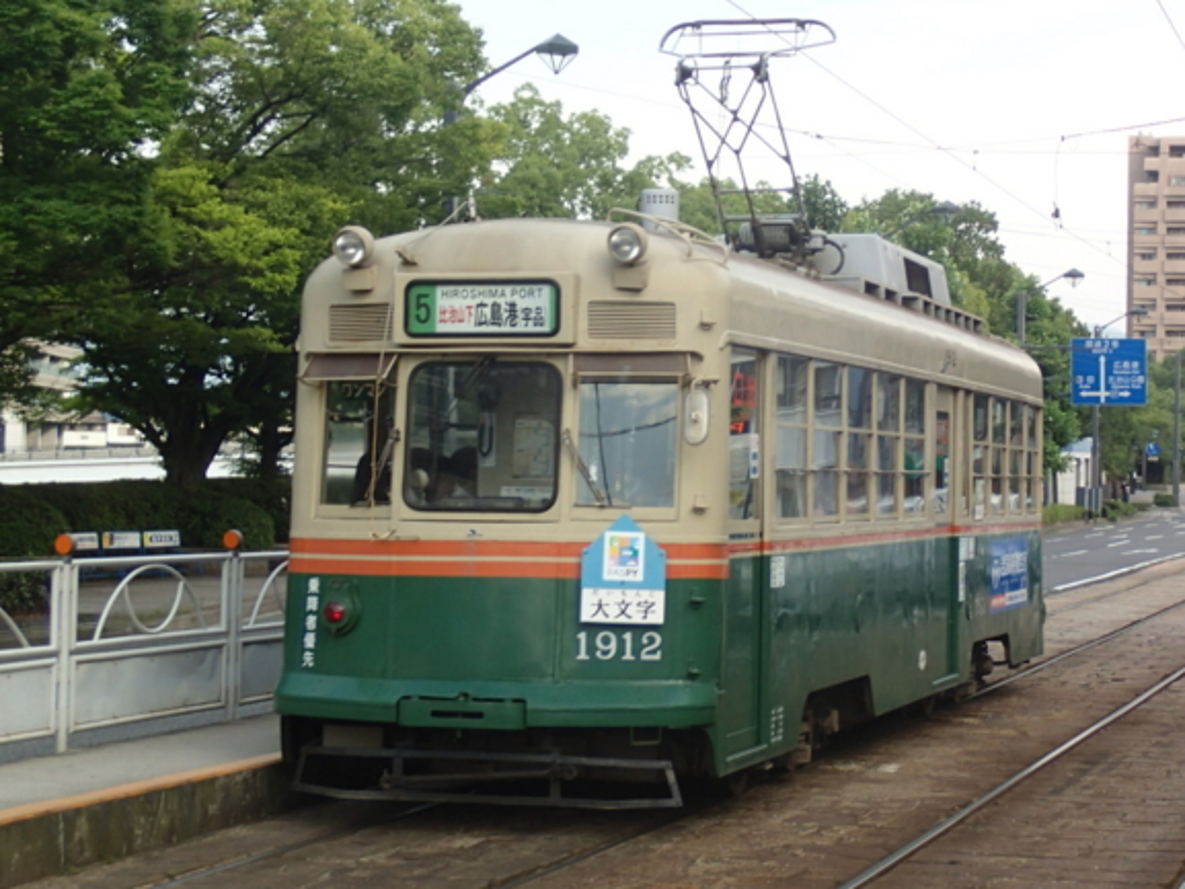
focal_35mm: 79
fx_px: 2705
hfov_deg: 24.6
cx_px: 799
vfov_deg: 18.7
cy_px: 435
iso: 100
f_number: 5
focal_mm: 10.29
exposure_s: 1/160
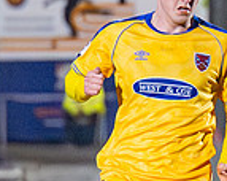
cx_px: 312
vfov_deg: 1.3
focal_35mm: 1166
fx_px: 7823
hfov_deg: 1.7
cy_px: 202
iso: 8000
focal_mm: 105
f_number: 2.8
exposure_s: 1/1250
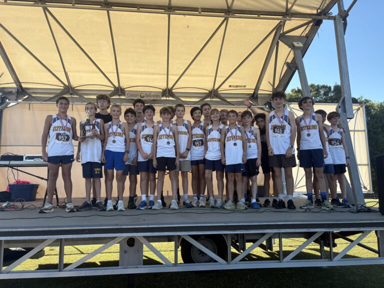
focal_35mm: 26
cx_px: 192
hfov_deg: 67.3
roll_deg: +0.1
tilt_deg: +6.7
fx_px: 288
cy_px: 144
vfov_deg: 53.1
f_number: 1.6
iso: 50
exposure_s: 1/724
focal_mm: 5.96
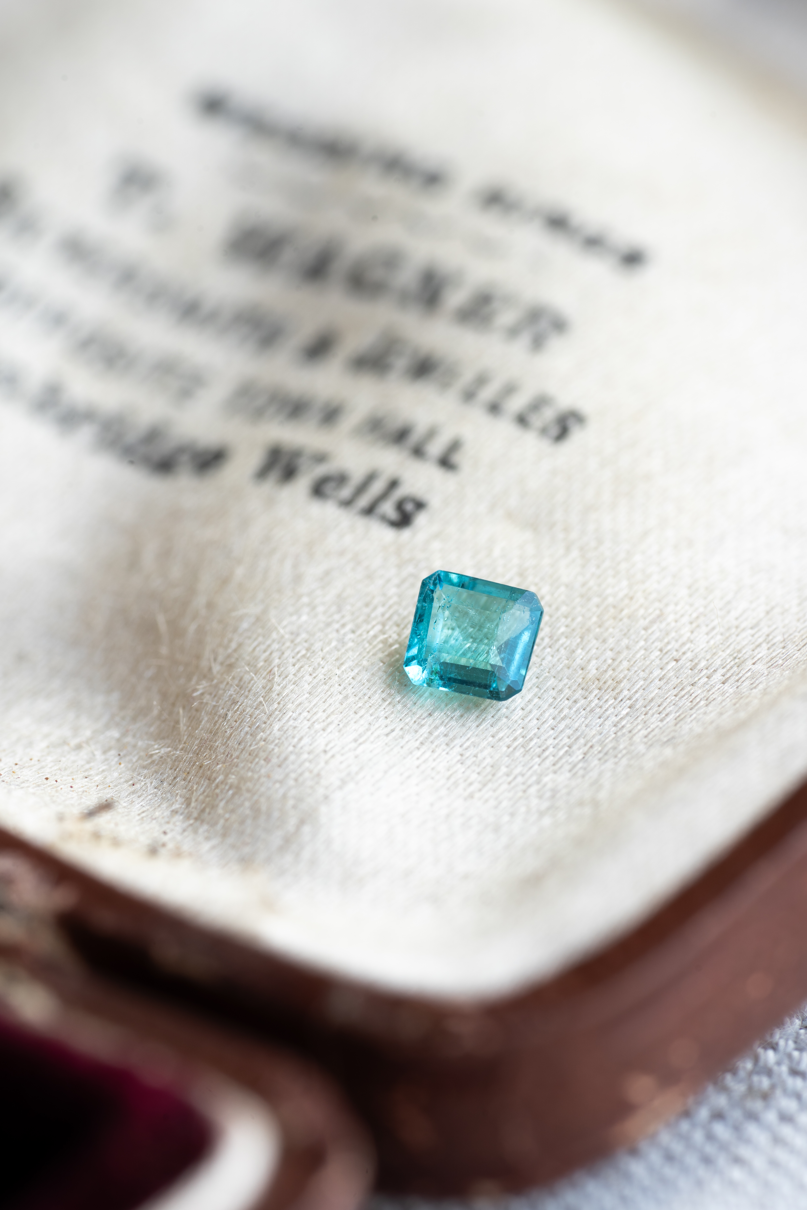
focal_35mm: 90
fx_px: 3026
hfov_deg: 15.2
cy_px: 605
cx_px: 404
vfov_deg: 22.6
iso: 100
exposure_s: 1/8
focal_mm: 90
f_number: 8
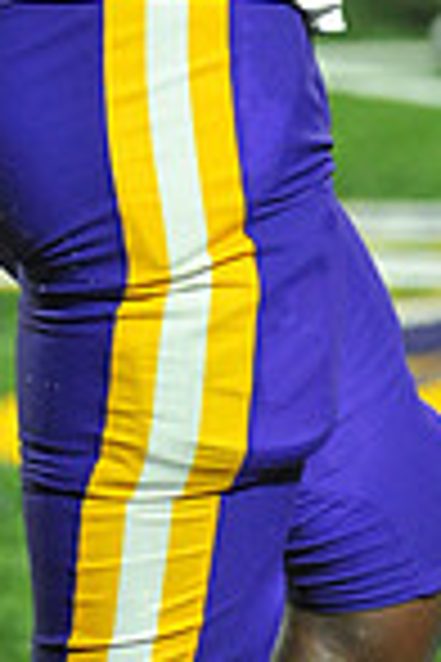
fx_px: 13449
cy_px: -590
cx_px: 207
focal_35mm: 732
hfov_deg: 1.9
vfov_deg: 2.8
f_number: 5.6
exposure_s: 1/320
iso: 4000
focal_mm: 185
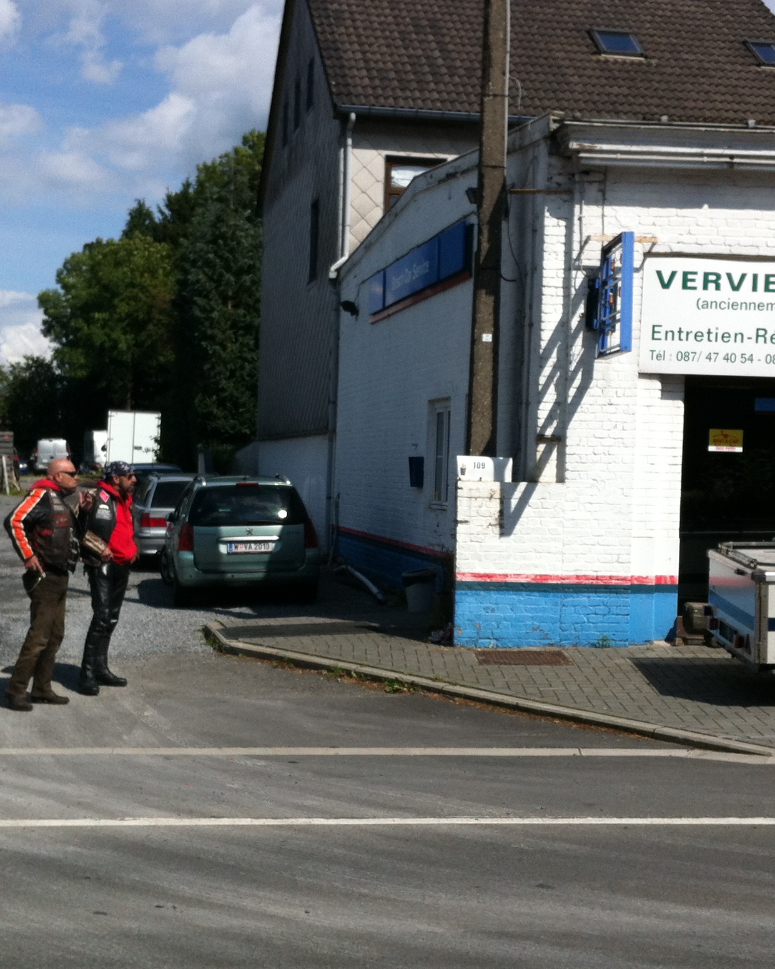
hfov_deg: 26.7
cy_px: 489
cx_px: 397
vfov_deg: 33.0
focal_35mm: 57
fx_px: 1634
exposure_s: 1/2011
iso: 80
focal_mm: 3.85
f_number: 2.8
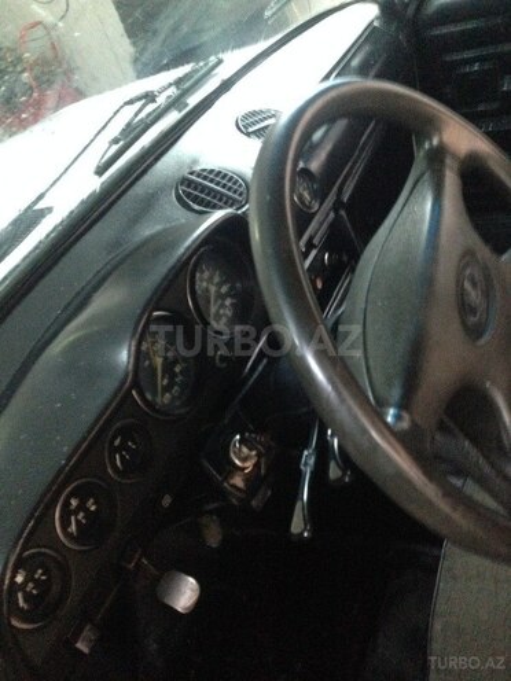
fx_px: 650
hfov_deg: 42.9
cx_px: 256
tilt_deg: -35.5
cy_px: 340
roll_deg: +20.2
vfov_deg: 55.4
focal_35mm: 33
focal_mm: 4.12
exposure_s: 1/15
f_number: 2.4
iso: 800
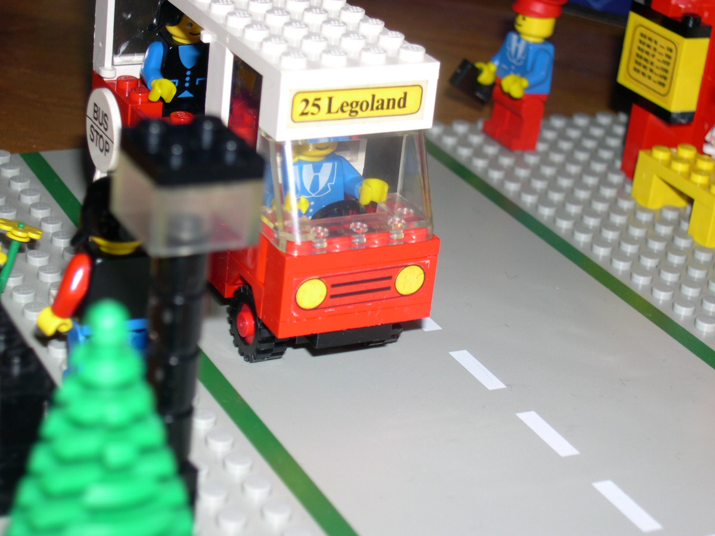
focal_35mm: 82
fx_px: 1694
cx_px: 358
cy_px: 268
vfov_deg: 18.0
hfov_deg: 23.8
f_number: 4.1
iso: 100
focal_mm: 17.4
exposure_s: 1/60
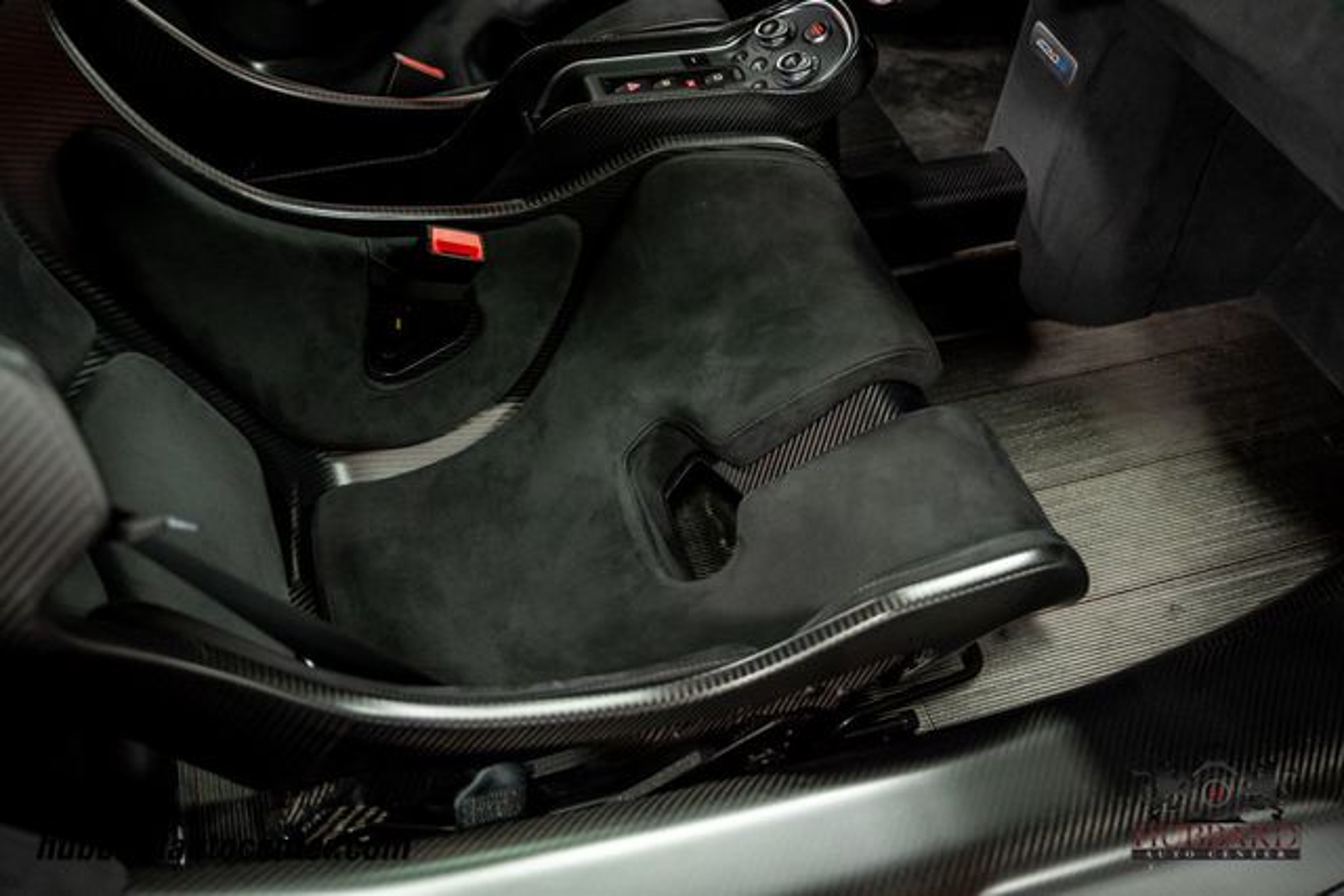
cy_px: 448
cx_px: 672
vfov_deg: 36.9
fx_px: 1344
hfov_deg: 53.1
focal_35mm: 36
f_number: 4
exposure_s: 1/60
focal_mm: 36
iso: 2500
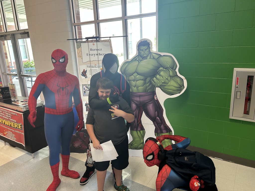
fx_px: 192
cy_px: 96
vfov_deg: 53.1
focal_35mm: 26
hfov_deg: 67.3
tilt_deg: -15.1
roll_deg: +2.9
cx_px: 128
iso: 125
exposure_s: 1/120
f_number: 1.5
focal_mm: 5.7
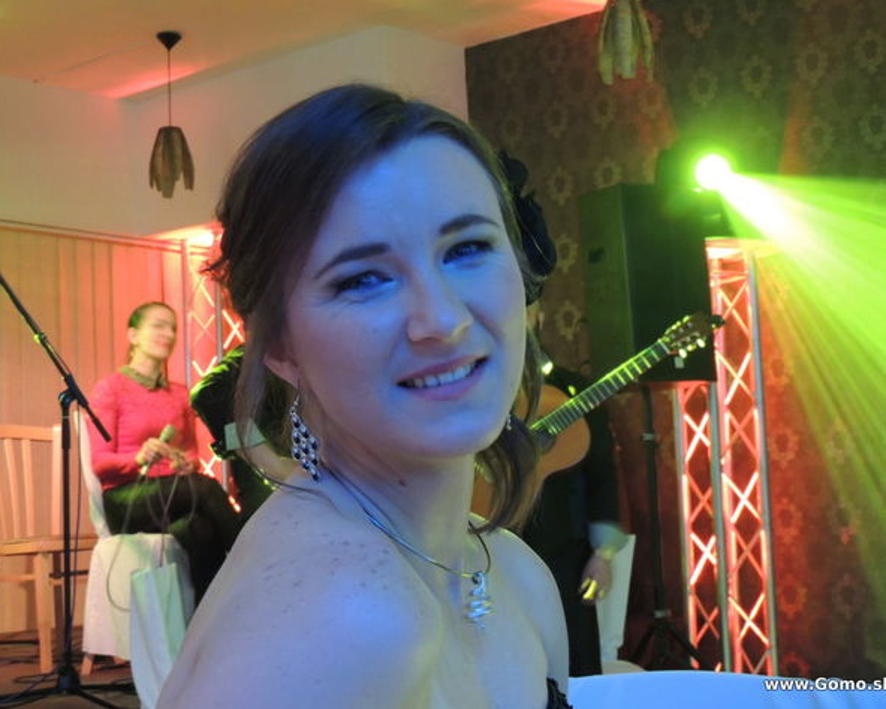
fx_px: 1521
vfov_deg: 26.2
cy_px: 353
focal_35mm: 58
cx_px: 437
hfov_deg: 32.5
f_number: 3.7
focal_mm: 9.8
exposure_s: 1/4
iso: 800
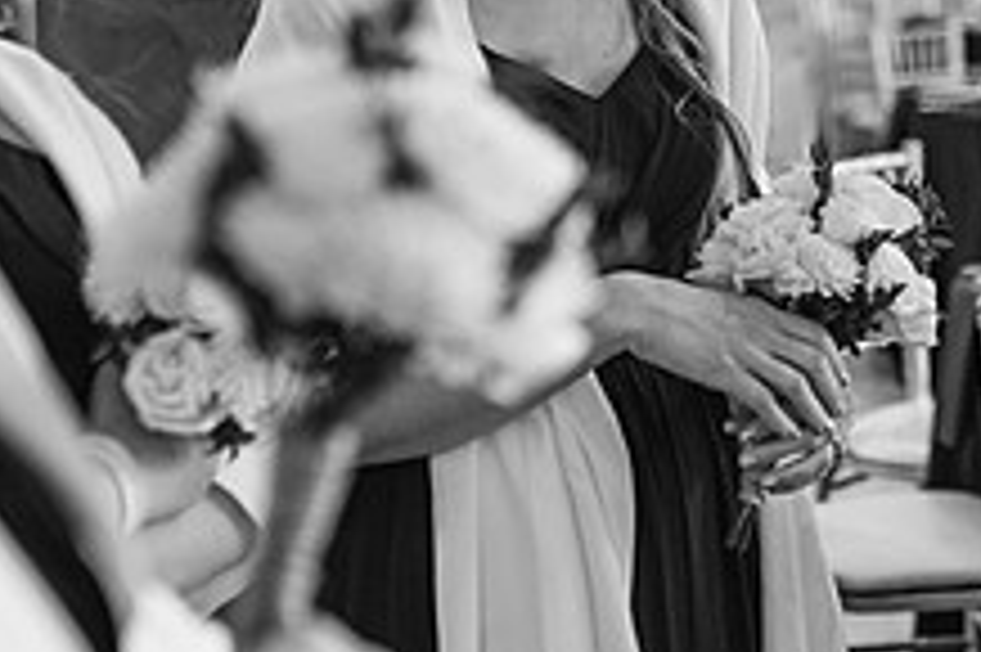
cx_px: 828
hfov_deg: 21.6
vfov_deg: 14.5
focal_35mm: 93
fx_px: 2532
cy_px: 76
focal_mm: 35
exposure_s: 1/125
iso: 1100
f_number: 2
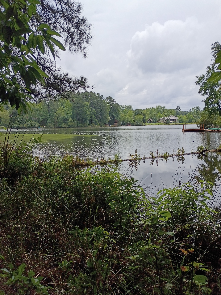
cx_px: 110
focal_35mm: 29
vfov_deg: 61.7
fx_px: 247
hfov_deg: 48.2
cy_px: 148
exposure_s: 1/1401
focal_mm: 4.27
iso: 105
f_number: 1.8
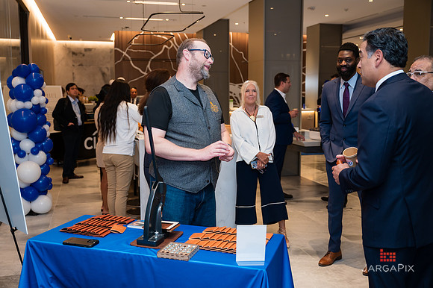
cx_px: 215
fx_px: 440
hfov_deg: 52.4
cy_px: 143
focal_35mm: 37
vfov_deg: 36.3
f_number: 3.2
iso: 400
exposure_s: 1/160
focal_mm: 36
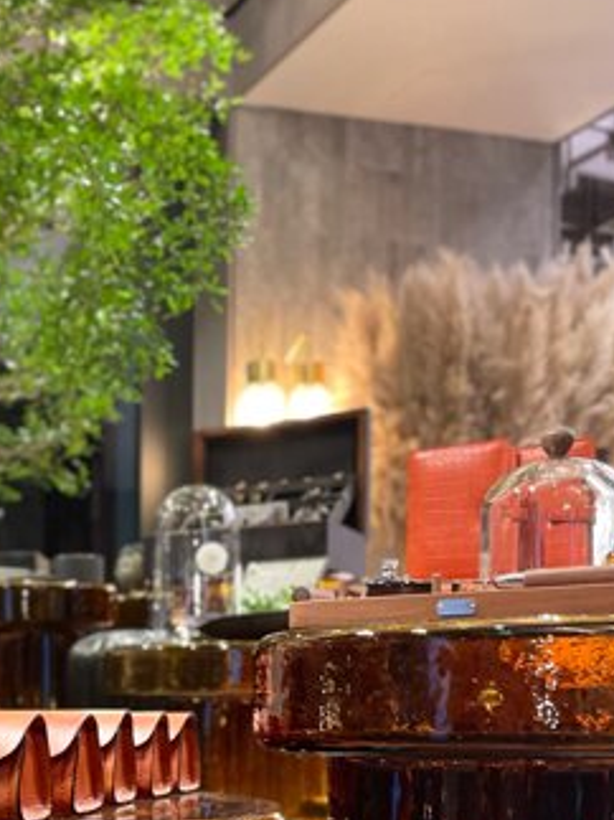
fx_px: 1231
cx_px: 44
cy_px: 778
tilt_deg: -2.8
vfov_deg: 34.2
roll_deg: +0.4
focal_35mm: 52
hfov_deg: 26.9
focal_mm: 4.2
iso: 250
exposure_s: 1/50
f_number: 1.6
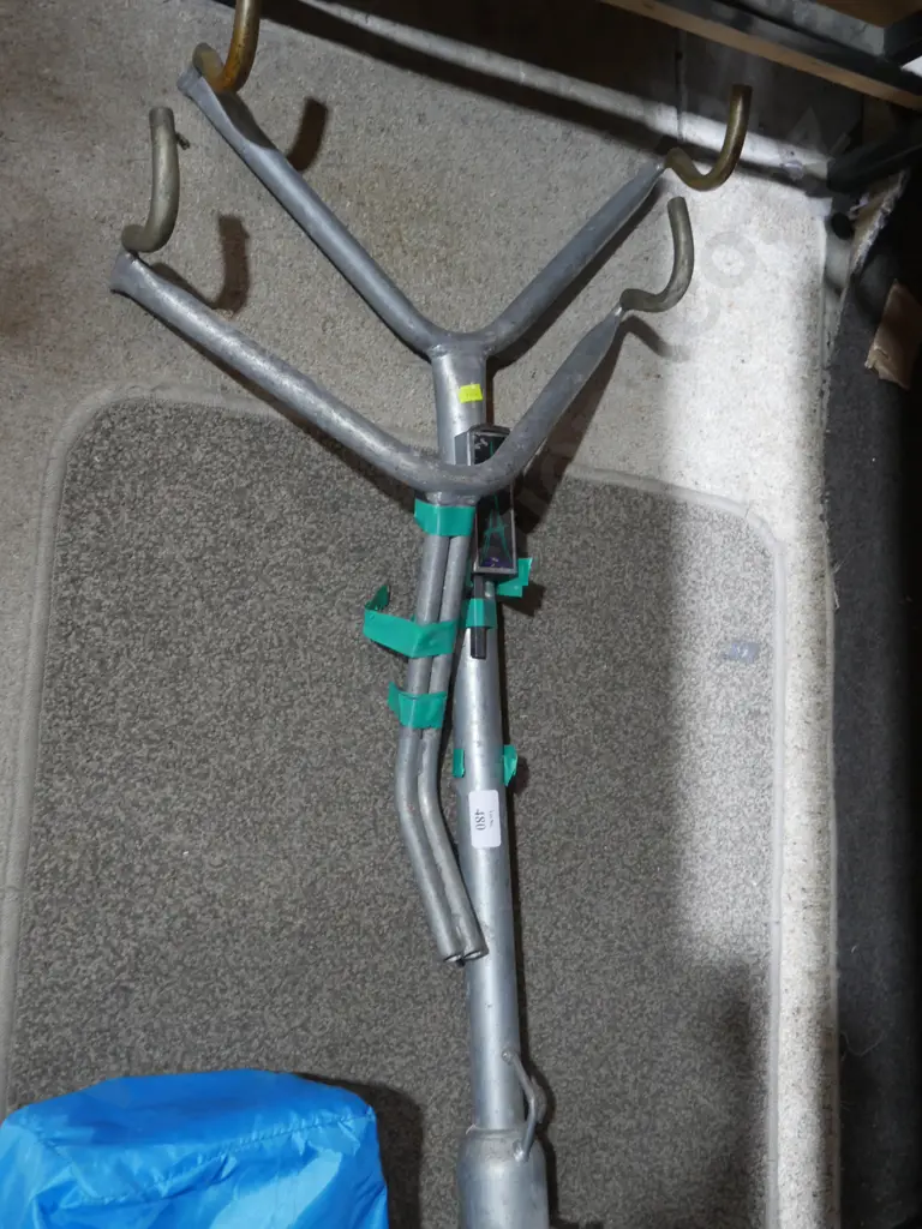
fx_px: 1421
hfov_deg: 36.0
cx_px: 461
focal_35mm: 40
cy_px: 614
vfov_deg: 46.8
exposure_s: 1/60
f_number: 4.5
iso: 1250
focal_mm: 20
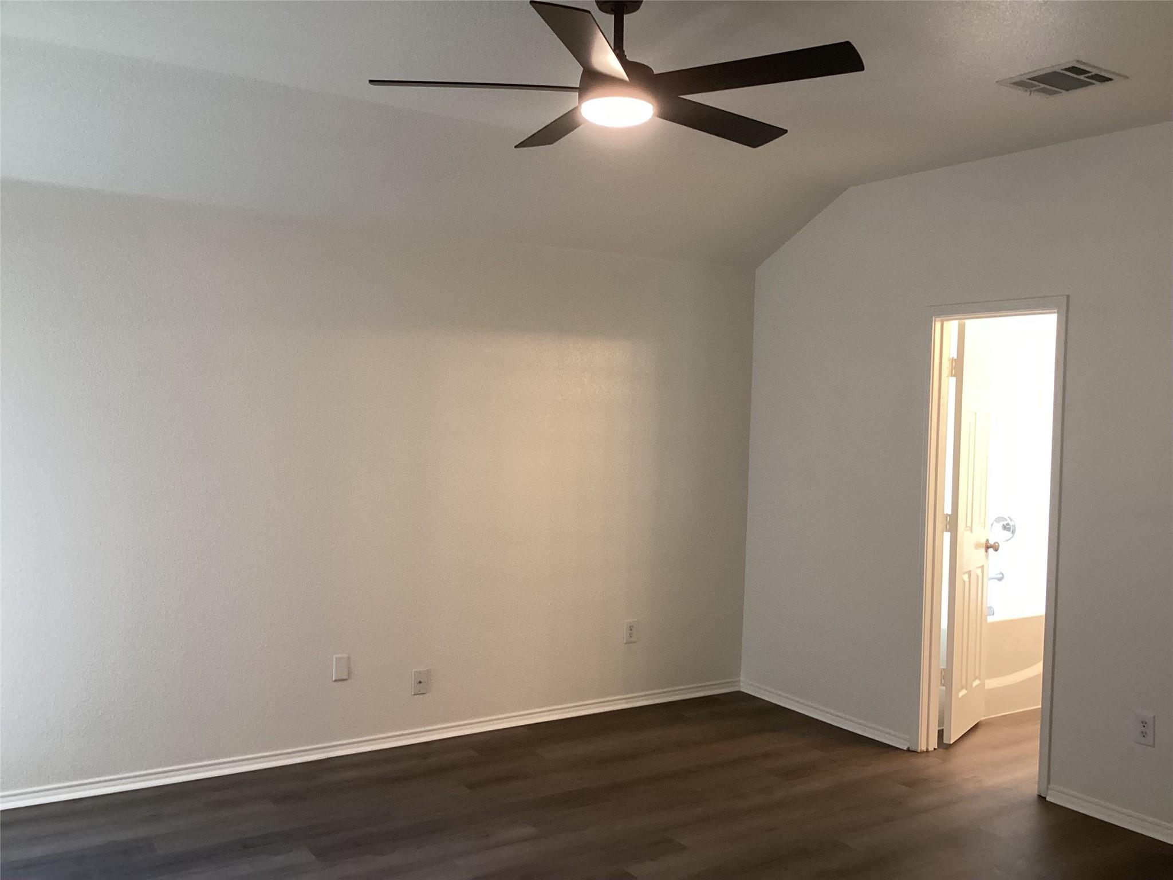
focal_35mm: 31
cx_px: 586
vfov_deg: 45.4
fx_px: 1050
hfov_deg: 58.4
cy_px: 440
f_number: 2.4
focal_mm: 3.3
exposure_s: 1/60
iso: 250
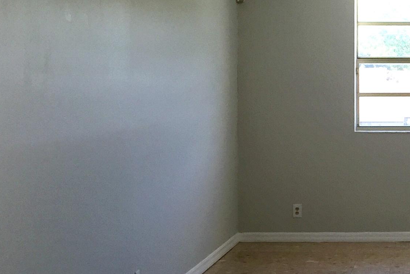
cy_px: 113
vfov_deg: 16.8
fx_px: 923
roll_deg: -1.2
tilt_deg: -0.9
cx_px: 459
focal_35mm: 81
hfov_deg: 23.4
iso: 50
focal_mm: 4.15
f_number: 2.2
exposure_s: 1/120
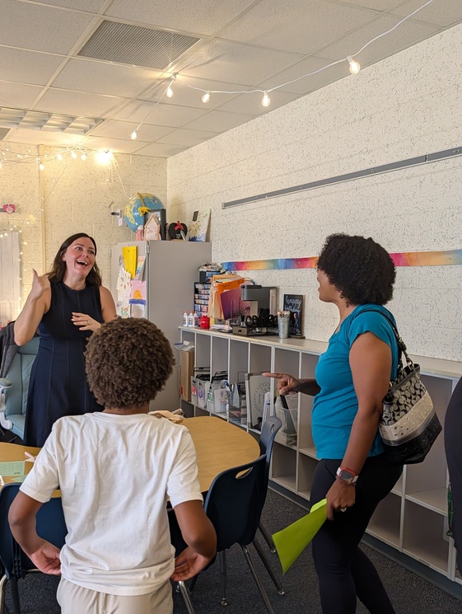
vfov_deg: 55.0
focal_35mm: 33
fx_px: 586
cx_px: 175
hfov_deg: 42.7
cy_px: 355
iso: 591
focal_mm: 6.9
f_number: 1.68
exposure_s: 1/120
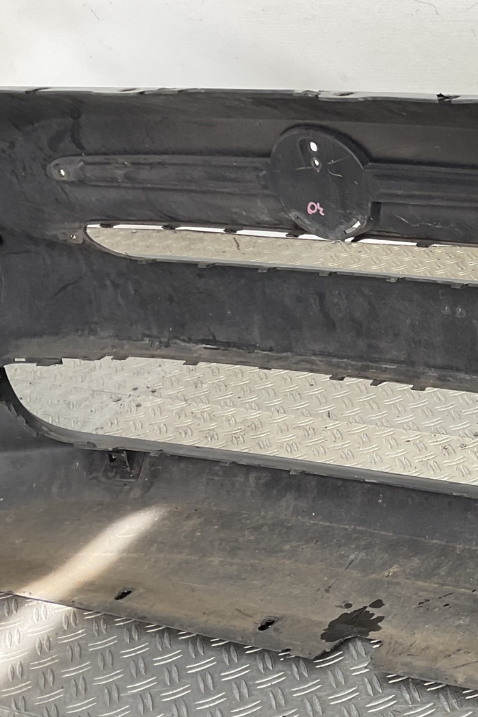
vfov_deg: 34.1
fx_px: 1155
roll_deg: +7.3
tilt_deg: -35.8
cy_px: 495
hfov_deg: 21.3
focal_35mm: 58
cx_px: 608
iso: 25
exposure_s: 1/100
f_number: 1.8
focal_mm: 3
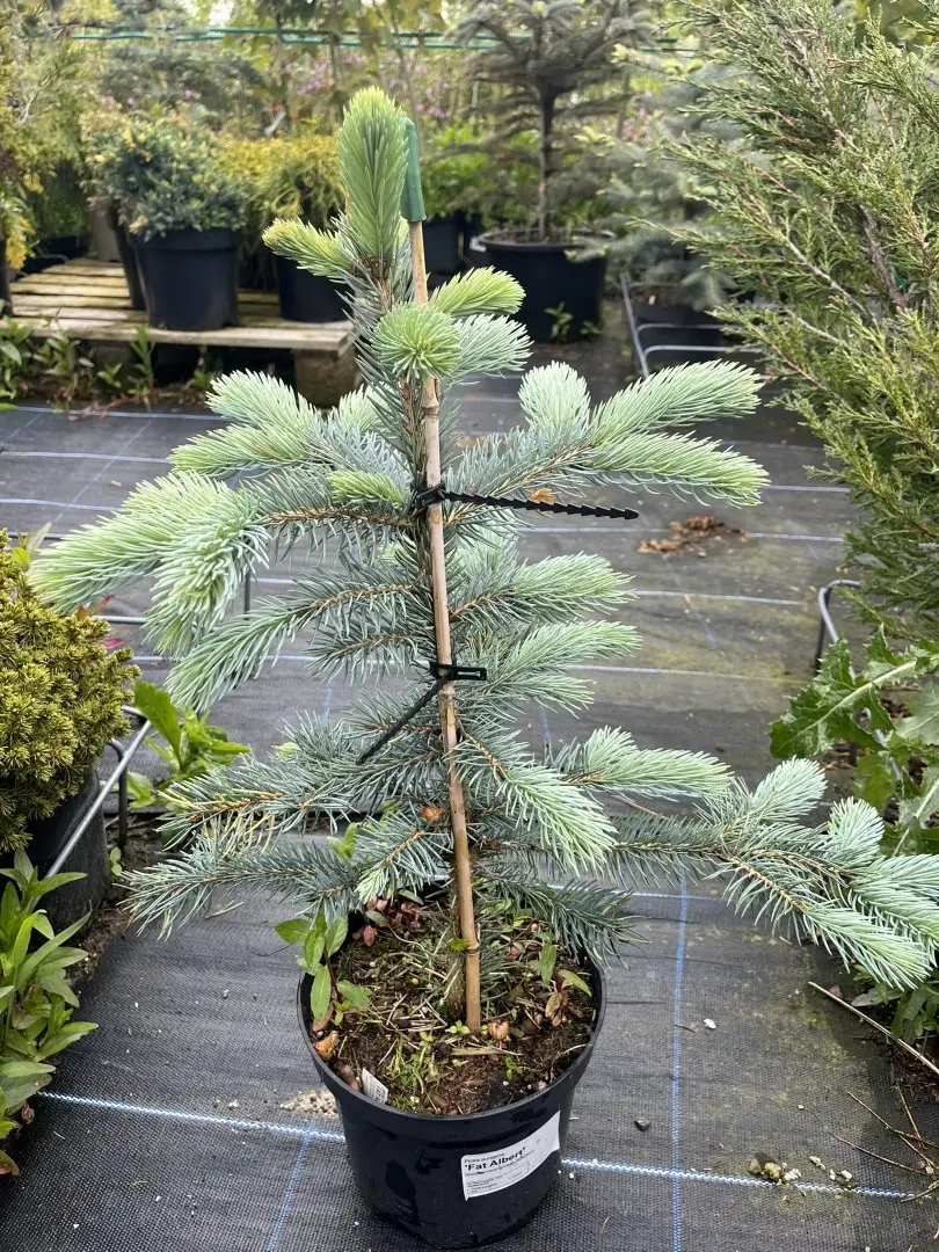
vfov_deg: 67.3
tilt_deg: -28.1
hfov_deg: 53.1
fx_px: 940
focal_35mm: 26
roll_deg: -1.0
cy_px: 626
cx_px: 470
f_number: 1.6
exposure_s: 1/605
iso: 50
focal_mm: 5.1
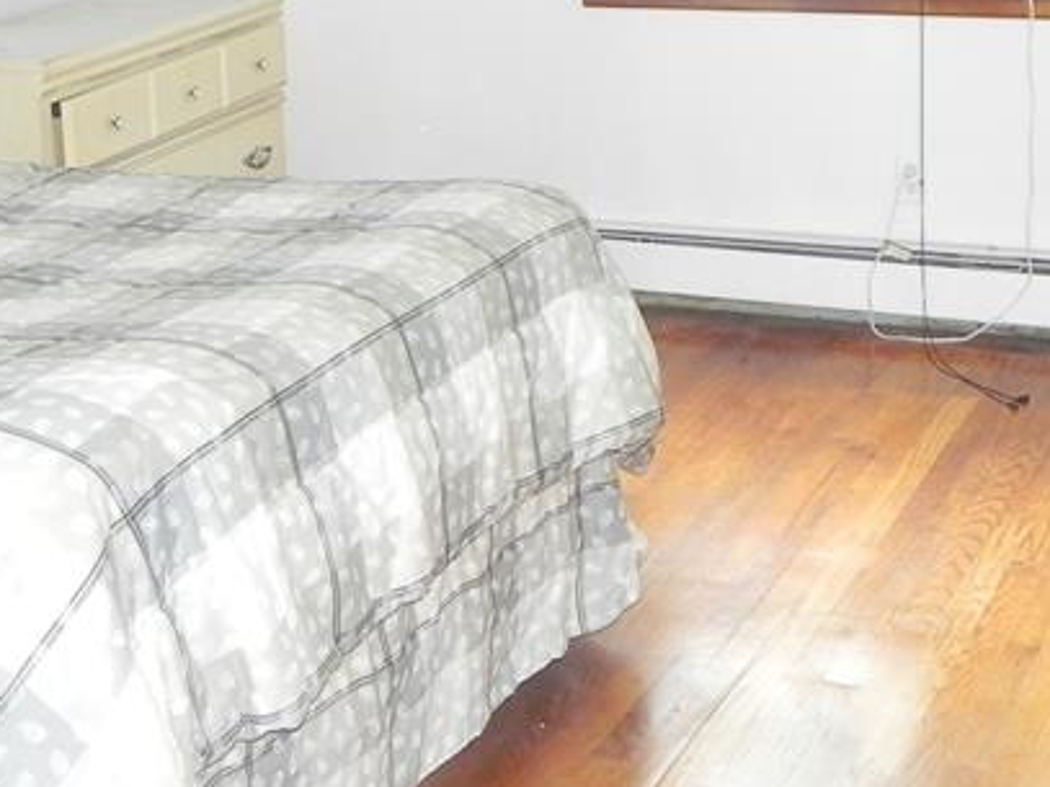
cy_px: 217
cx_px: 482
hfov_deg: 26.7
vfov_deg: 20.0
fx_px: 2214
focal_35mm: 73
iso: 200
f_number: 2.8
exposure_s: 1/30
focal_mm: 5.2
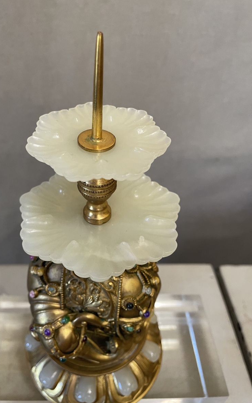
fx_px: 308
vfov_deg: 66.5
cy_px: 204
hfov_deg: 44.3
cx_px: 101
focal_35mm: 28
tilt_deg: -40.1
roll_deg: -0.4
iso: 125
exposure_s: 1/50
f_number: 1.6
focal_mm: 4.2
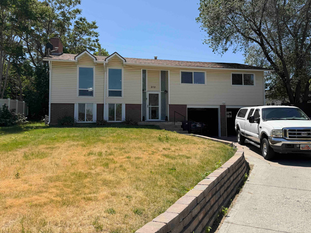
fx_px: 243
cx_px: 160
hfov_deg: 65.3
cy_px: 103
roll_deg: +0.8
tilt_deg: +2.9
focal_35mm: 27
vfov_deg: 51.3
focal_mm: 6.76
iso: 80
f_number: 1.78
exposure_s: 1/4405
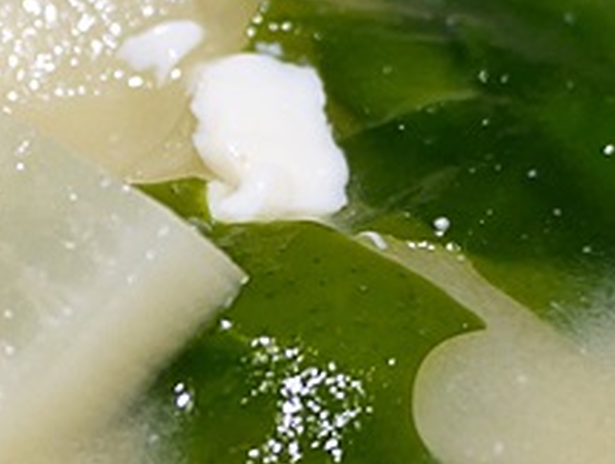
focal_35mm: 130
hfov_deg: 15.0
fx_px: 2313
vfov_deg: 11.4
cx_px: 112
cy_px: 116
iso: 250
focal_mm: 14
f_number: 2.5
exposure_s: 1/60
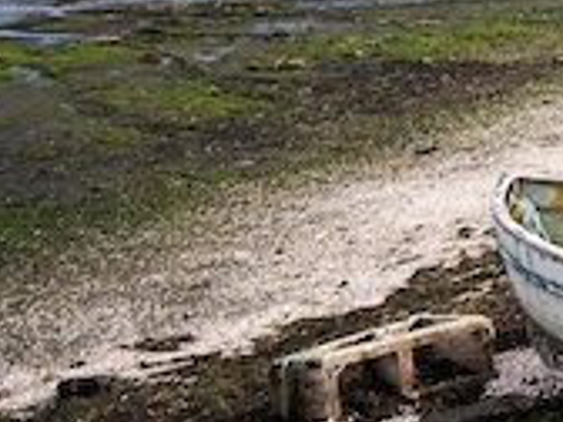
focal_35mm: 129
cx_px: 935
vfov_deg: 10.8
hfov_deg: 14.0
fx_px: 2098
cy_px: -333
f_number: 9
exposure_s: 1/320
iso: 200
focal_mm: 30
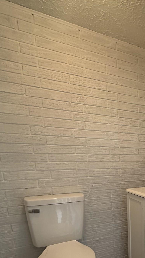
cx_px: 145
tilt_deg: -10.8
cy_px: 198
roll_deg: +0.9
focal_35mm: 26
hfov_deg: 39.2
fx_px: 178
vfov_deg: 66.6
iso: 320
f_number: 2.2
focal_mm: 2.22
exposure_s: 1/93
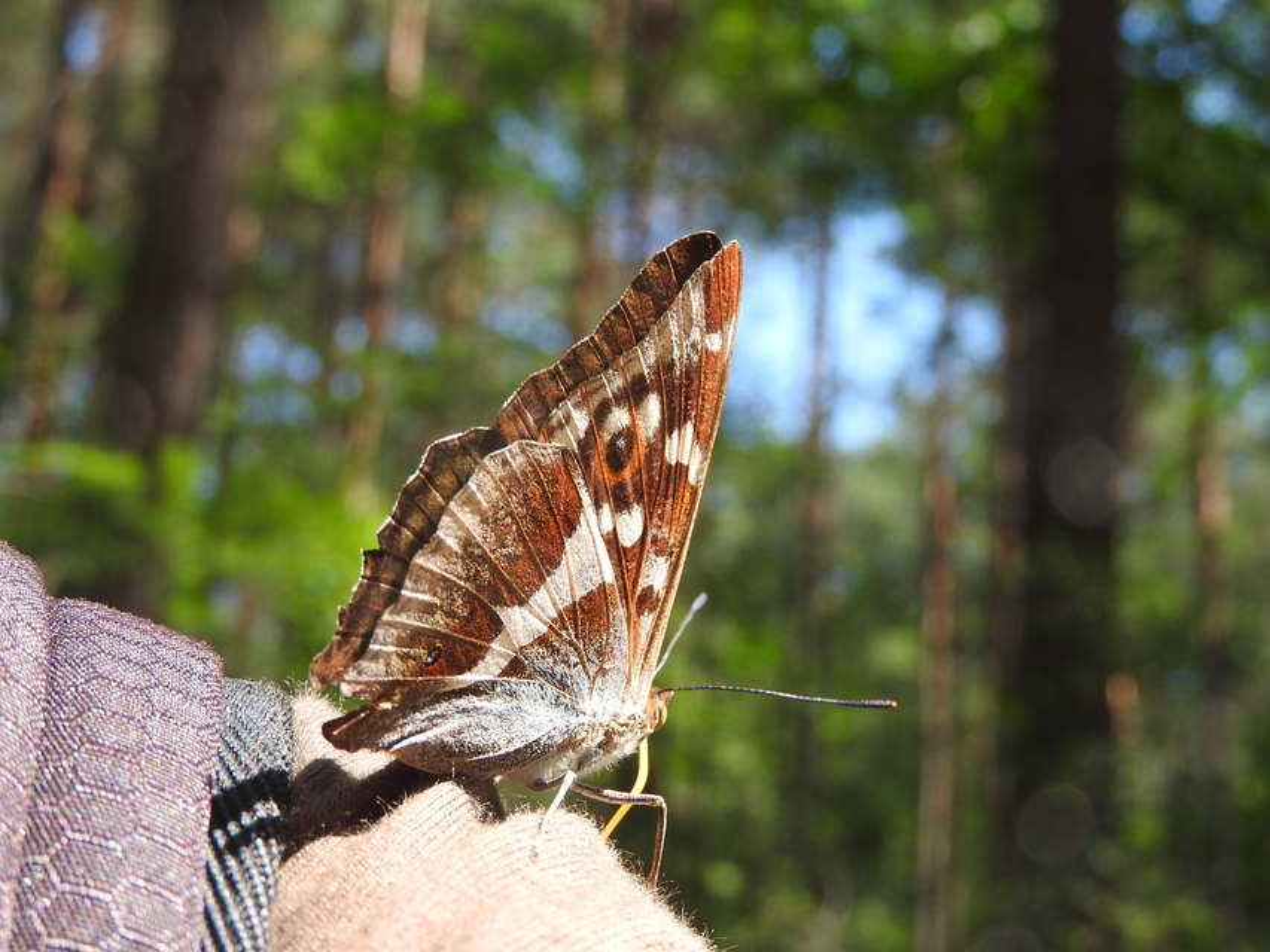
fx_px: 2385
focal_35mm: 65
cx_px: 635
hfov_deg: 29.8
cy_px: 476
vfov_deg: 22.6
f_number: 4.2
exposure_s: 1/200
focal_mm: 11.6
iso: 100
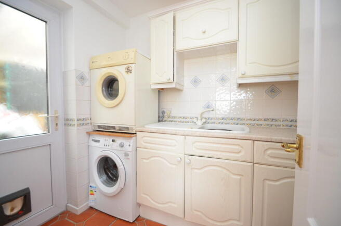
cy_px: 113
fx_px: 142
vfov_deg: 77.0
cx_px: 170
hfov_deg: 100.5
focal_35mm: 15
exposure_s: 1/60
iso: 1000
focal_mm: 10
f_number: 4
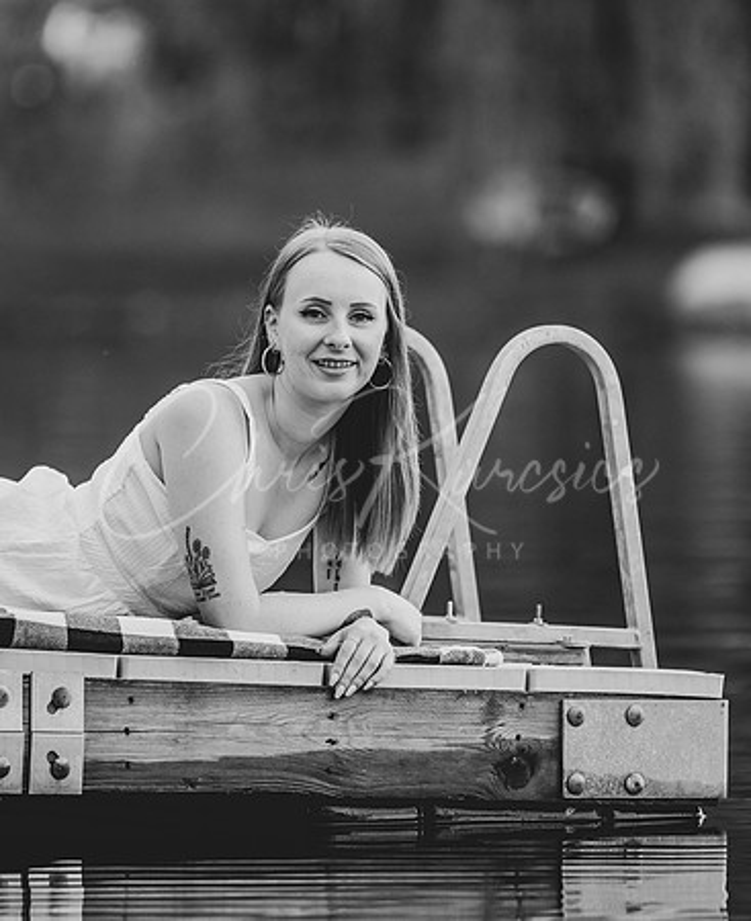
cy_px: 313
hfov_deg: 4.2
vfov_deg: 5.1
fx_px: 10265
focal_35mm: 374
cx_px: 313
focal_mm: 200
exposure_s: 1/200
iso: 320
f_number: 2.8
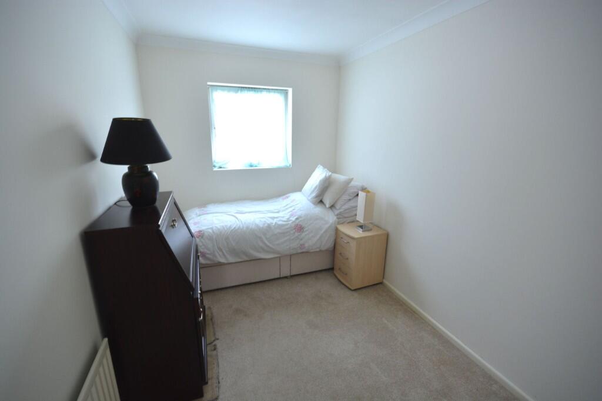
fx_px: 251
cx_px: 301
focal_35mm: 15
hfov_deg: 100.4
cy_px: 200
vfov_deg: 77.3
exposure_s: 1/15
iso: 400
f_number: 8
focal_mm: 10
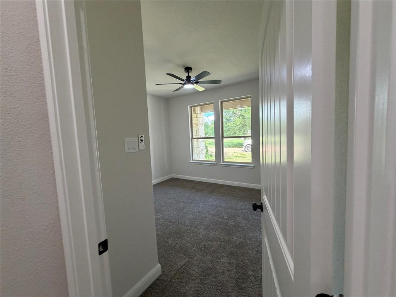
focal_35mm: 14
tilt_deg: -5.4
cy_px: 148
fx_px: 160
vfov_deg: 85.7
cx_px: 198
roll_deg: +3.2
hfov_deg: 102.1
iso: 320
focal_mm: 2.22
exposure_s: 1/120
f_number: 2.2
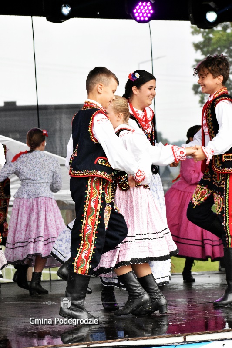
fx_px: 1233
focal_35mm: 128
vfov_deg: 16.1
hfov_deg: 10.7
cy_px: 174
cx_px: 116
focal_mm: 85
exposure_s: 1/500
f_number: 6.3
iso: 2000
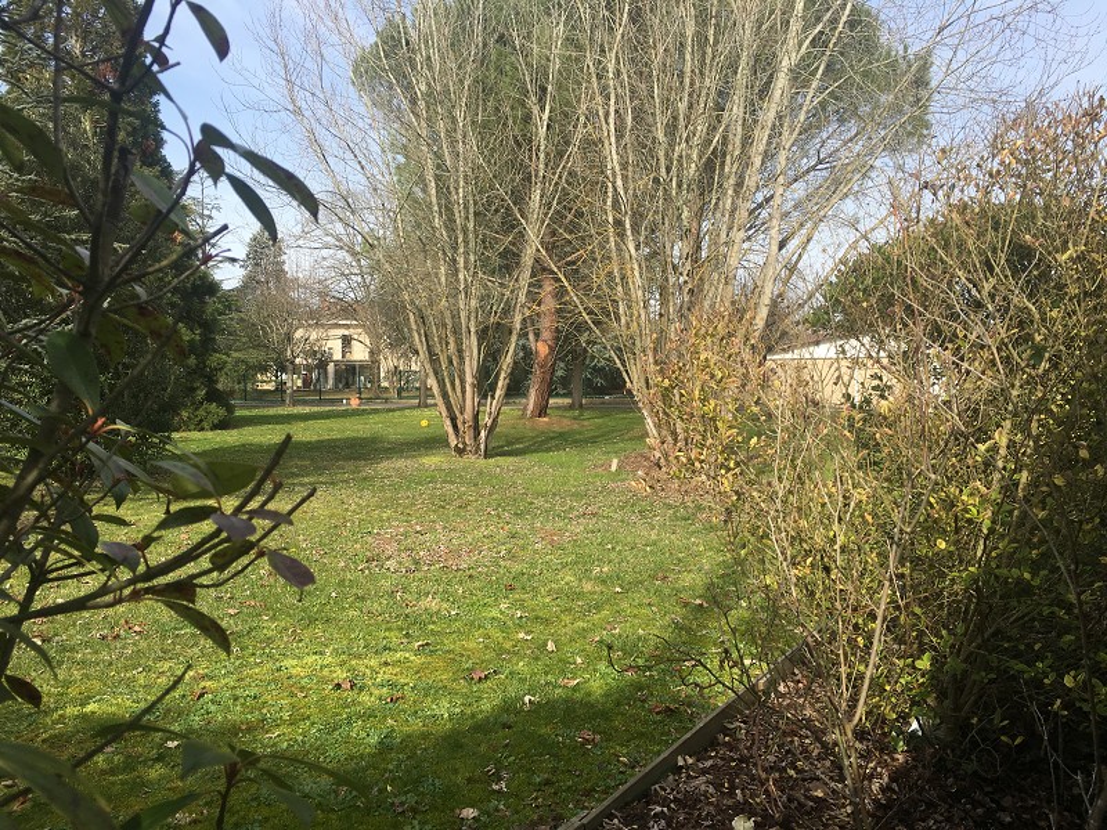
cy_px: 415
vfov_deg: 48.2
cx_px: 554
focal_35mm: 29
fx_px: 927
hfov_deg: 61.7
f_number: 2.2
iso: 25
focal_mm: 4.15
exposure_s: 1/1083
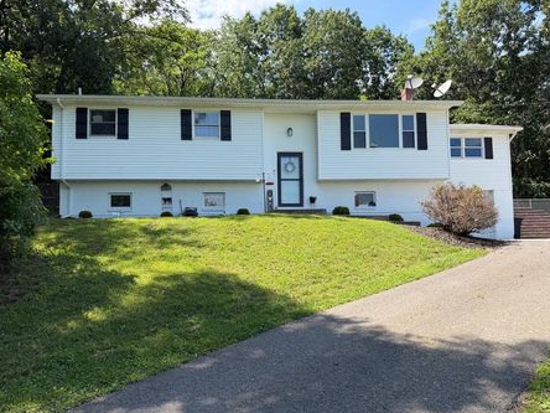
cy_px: 219
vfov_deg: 51.3
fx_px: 429
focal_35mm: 27
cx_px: 287
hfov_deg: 65.3
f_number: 1.78
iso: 80
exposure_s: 1/1585
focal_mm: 6.76
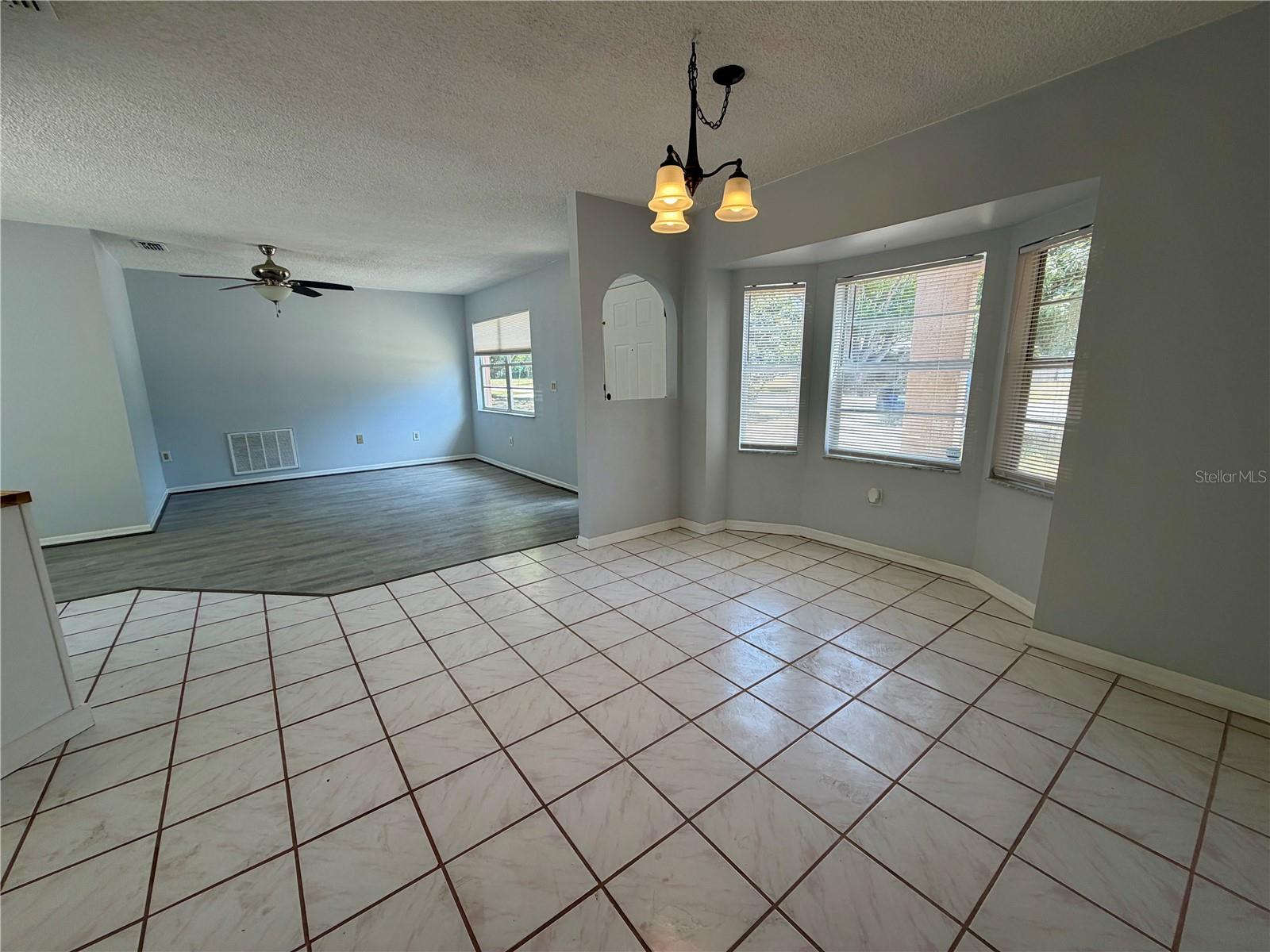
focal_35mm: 14
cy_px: 476
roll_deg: +1.4
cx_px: 635
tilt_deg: -11.7
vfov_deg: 85.7
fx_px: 514
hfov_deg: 102.1
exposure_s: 1/120
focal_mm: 2.22
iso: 40
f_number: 2.2
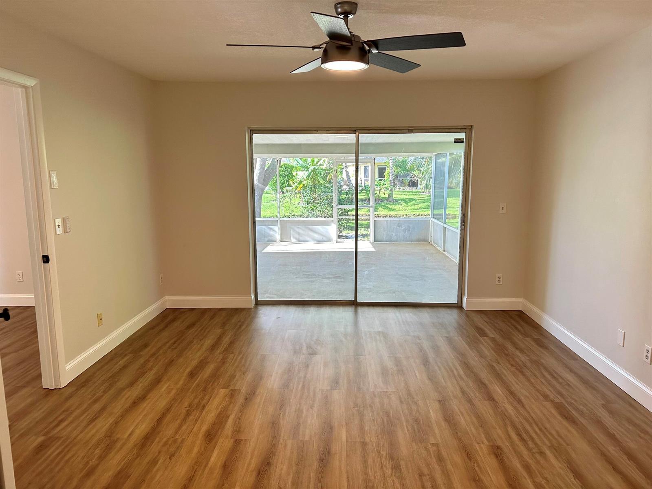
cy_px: 244
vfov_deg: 56.8
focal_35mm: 24
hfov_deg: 71.6
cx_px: 326
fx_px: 452
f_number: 1.78
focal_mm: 6.86
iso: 200
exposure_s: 1/120
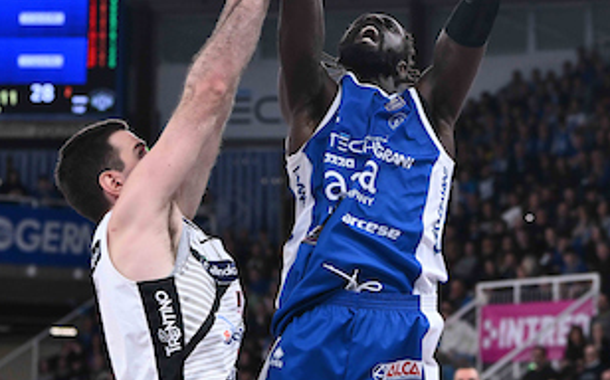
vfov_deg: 9.4
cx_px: 362
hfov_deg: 15.0
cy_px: 154
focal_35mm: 139
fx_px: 2309
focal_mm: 70
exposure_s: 1/1600
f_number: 3.5
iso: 2000
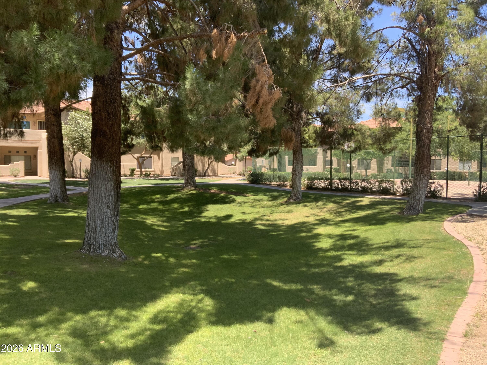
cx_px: 244
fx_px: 408
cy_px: 182
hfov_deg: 61.7
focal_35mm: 29
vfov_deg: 48.2
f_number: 1.8
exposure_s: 1/469
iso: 16
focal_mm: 3
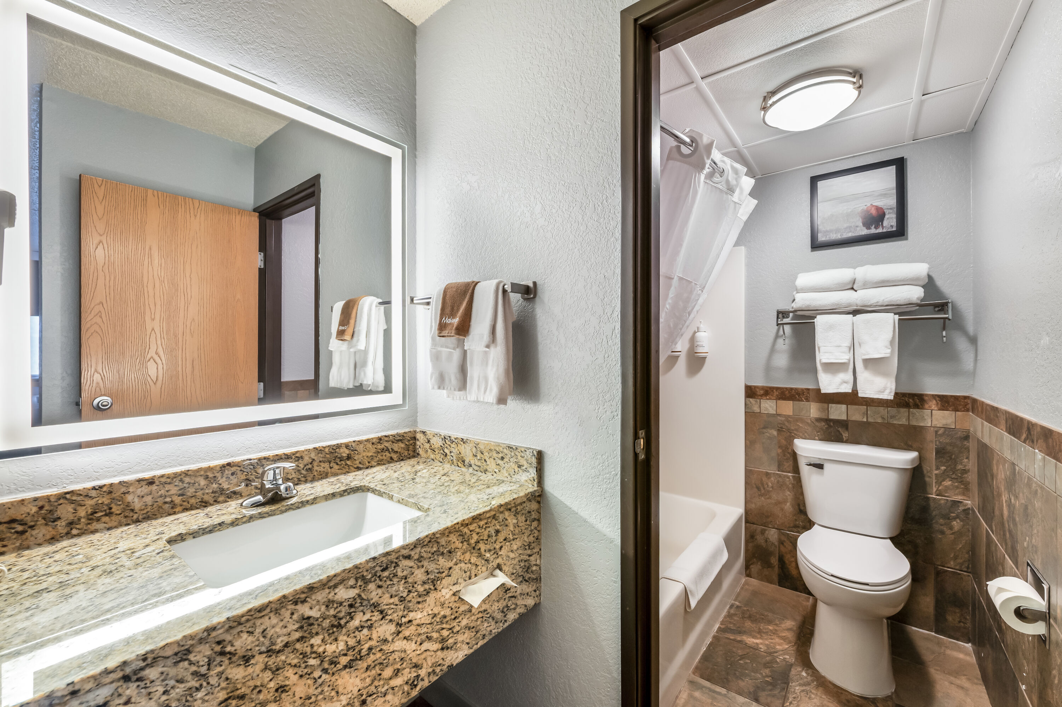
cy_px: 354
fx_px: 413
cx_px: 531
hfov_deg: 104.3
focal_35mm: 14
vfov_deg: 81.1
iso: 500
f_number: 8
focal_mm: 14
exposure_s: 1/5
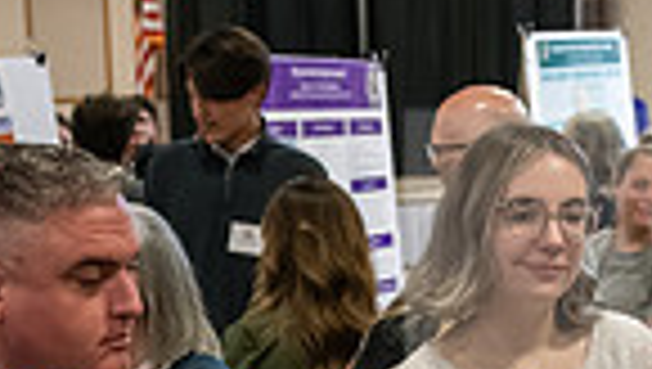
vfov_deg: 8.7
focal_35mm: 134
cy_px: 655
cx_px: 270
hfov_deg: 16.0
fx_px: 2320
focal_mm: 32
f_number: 3.2
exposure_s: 1/200
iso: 2500
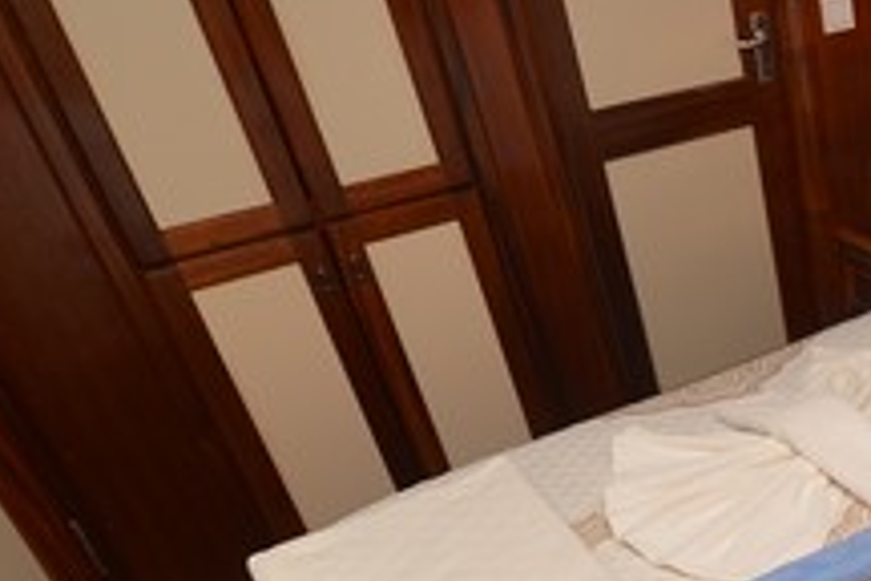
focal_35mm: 63
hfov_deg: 27.9
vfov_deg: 21.2
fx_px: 1524
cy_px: 510
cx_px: 1048
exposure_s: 1/6
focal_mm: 17
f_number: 5
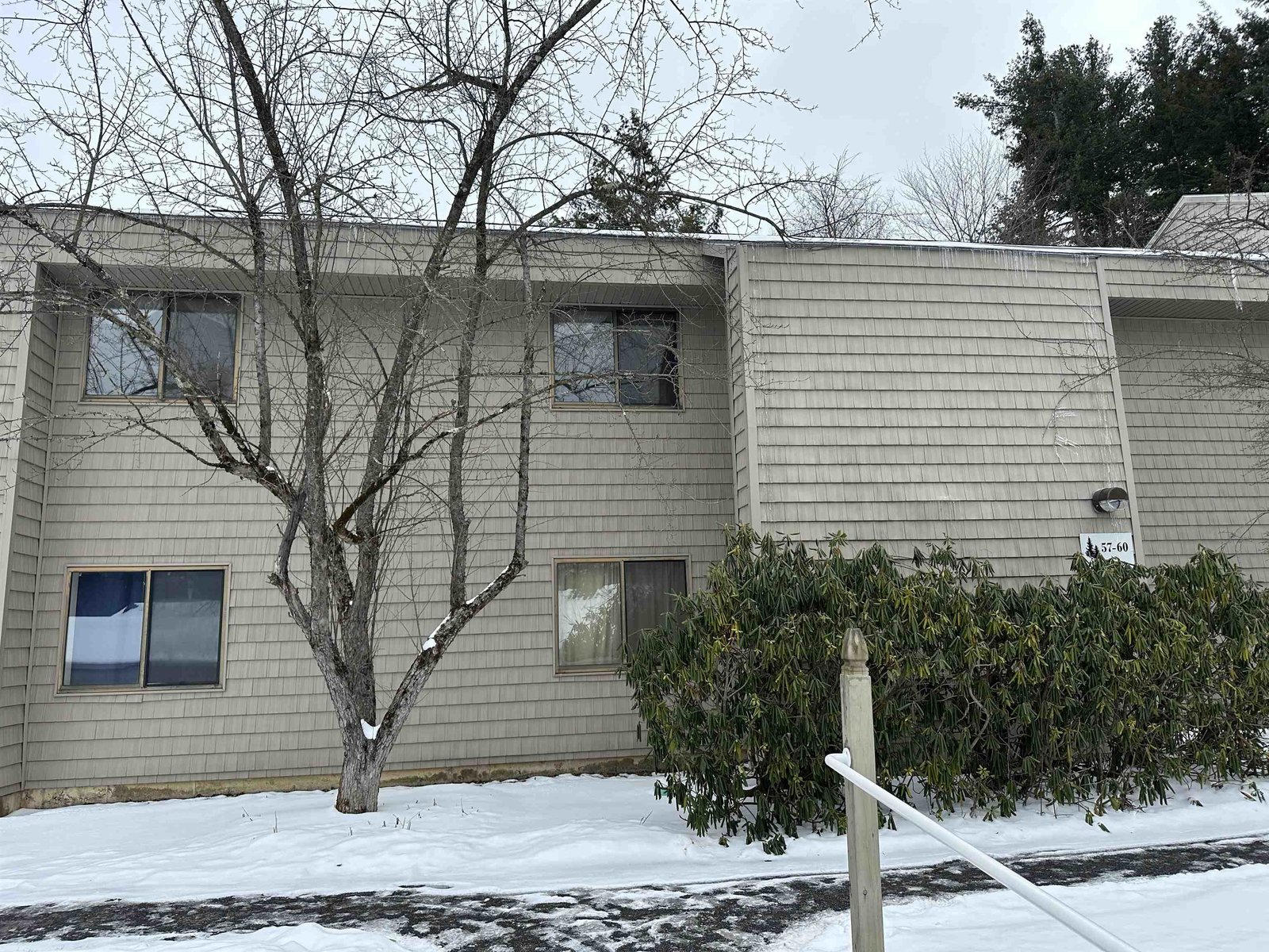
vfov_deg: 56.8
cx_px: 634
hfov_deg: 71.6
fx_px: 880
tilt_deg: +10.7
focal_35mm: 24
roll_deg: +1.4
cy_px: 476
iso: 80
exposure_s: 1/1587
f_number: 1.78
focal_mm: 6.86
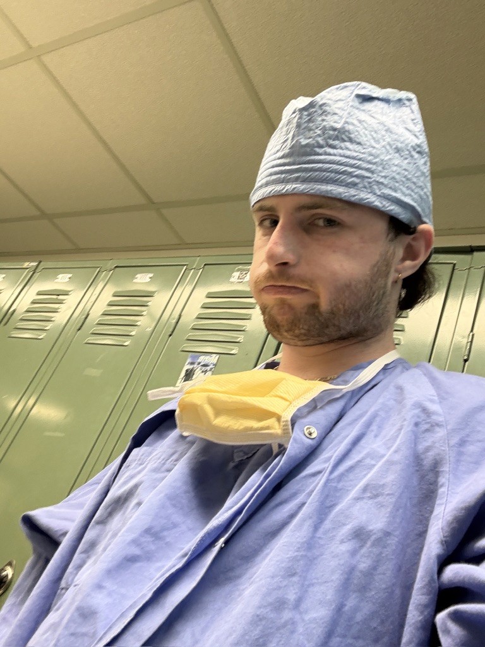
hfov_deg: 46.8
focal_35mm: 30
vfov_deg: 60.0
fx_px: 560
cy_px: 324
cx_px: 242
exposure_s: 1/60
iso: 80
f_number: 1.9
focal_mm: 2.69
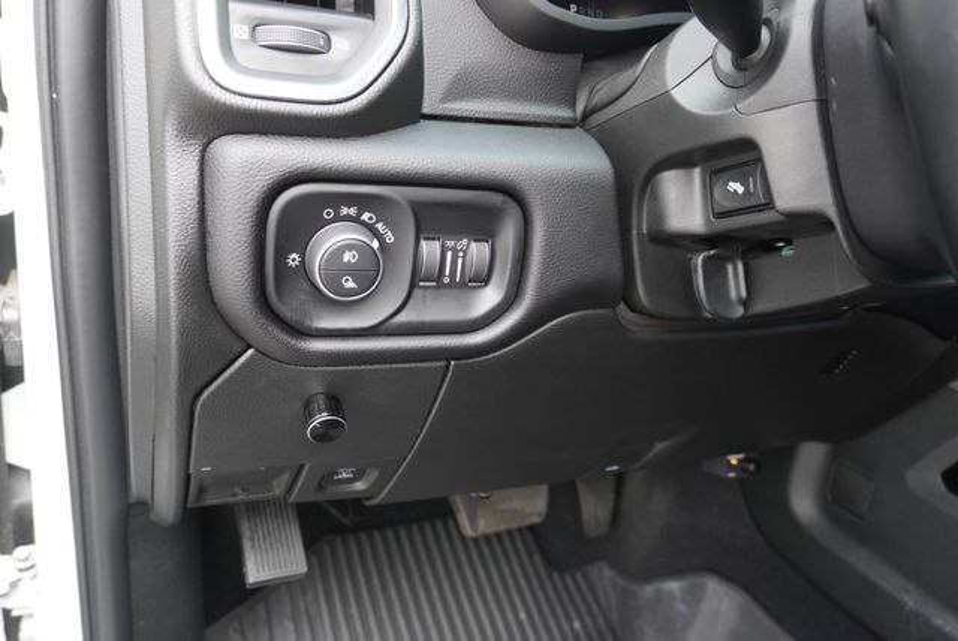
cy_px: 320
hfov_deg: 64.5
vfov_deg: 45.8
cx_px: 479
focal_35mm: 28
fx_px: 759
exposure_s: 1/60
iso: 250
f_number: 4
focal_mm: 19
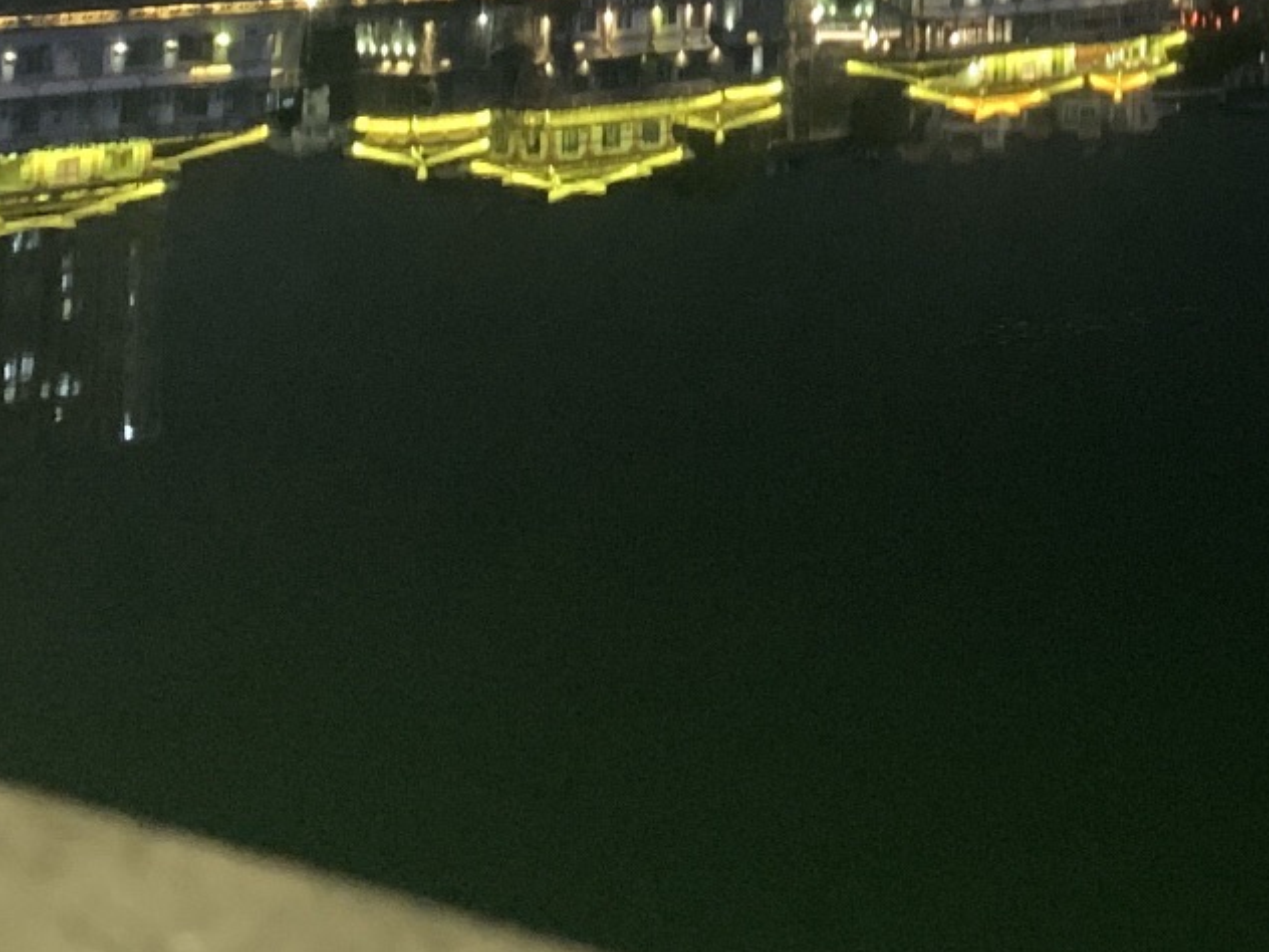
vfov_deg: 16.0
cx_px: 1588
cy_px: -560
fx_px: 3043
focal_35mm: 83
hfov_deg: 21.6
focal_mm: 4.25
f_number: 1.8
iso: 1250
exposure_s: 1/17
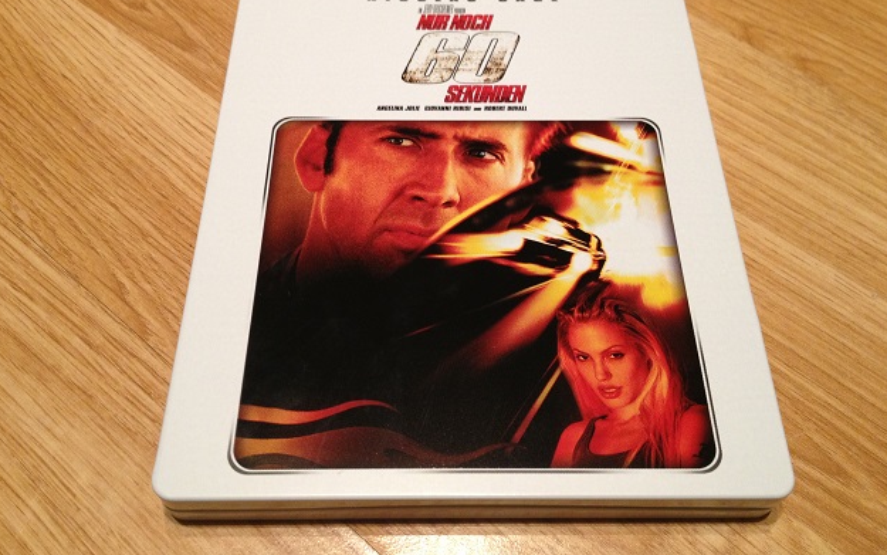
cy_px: 237
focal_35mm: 38
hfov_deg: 51.5
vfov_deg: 33.5
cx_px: 447
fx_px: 919
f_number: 2.4
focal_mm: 4.28
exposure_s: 1/20
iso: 160
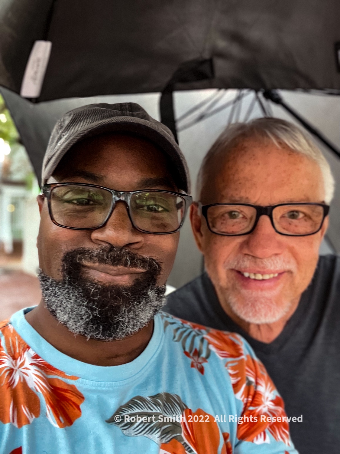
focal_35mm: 30
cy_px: 227
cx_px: 170
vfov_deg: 60.0
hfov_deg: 46.8
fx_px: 393
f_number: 2.2
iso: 400
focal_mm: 2.71
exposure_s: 1/40
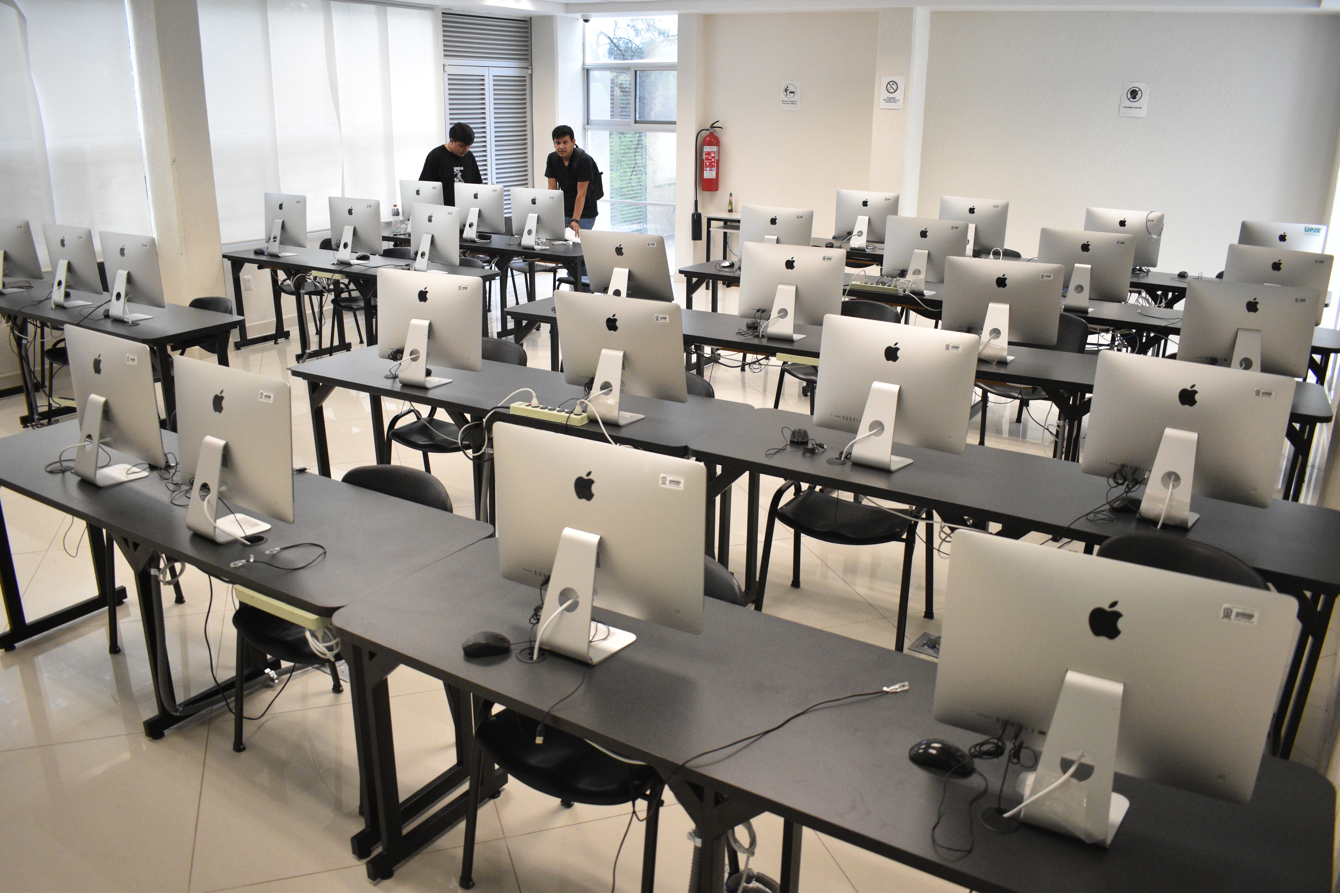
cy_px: 446
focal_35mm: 27
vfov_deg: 47.9
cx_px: 670
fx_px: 1005
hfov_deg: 67.4
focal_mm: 18
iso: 1600
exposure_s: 1/250
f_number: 3.5
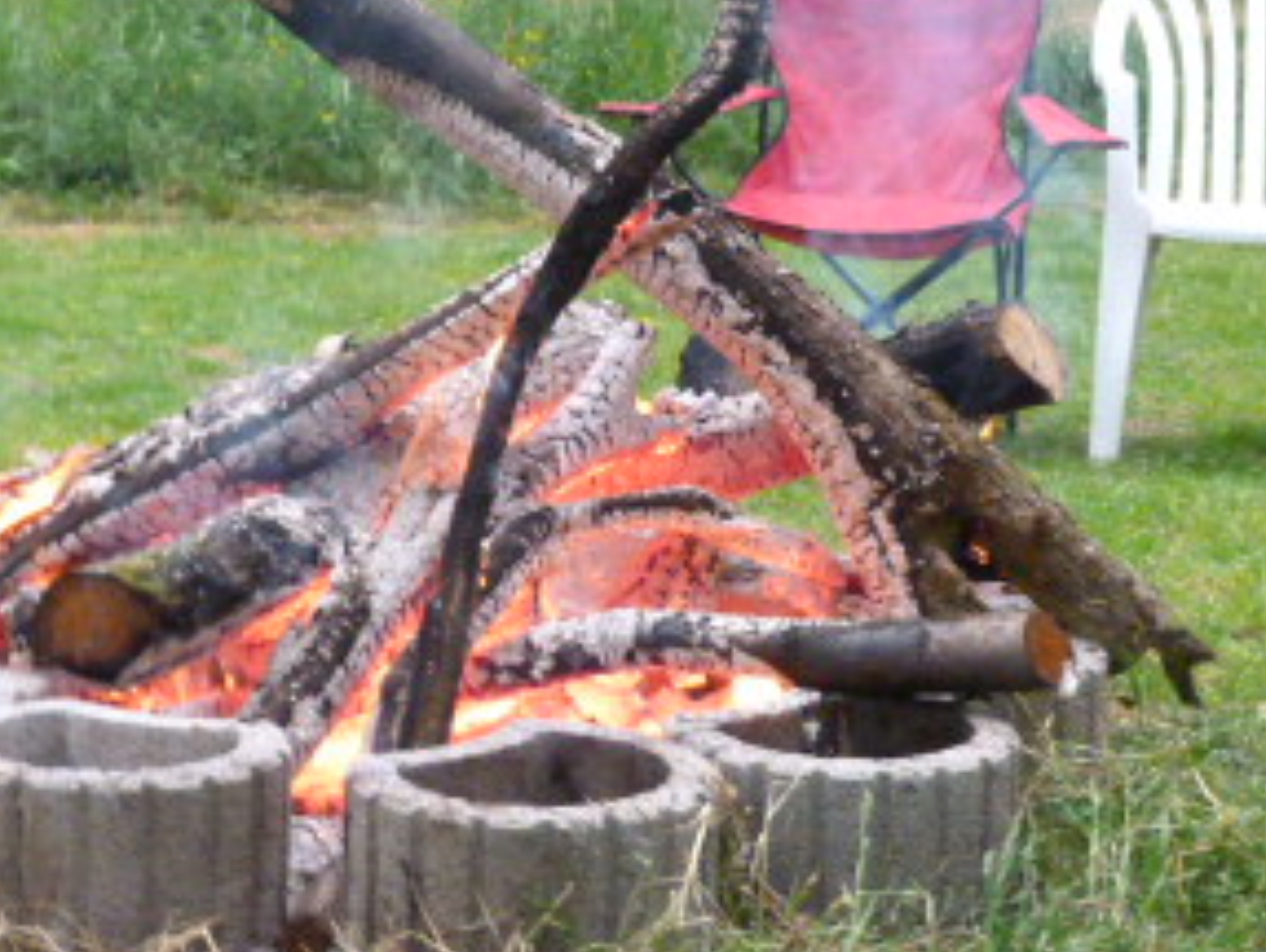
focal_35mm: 98
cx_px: 560
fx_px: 3589
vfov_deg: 15.1
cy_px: 260
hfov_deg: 20.0
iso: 800
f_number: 3.2
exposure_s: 1/30
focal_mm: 7.9
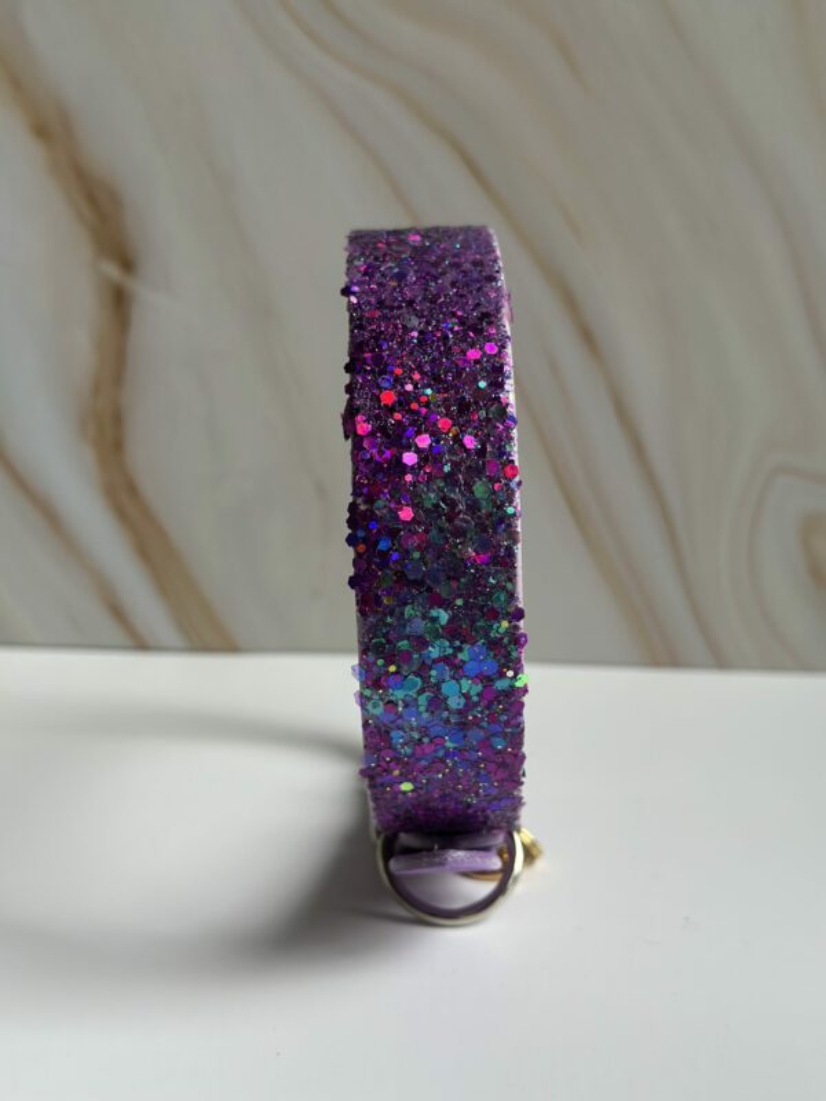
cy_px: 550
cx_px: 413
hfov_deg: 30.3
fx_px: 1527
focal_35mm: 48
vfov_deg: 39.7
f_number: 1.78
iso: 80
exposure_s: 1/286
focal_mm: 6.86
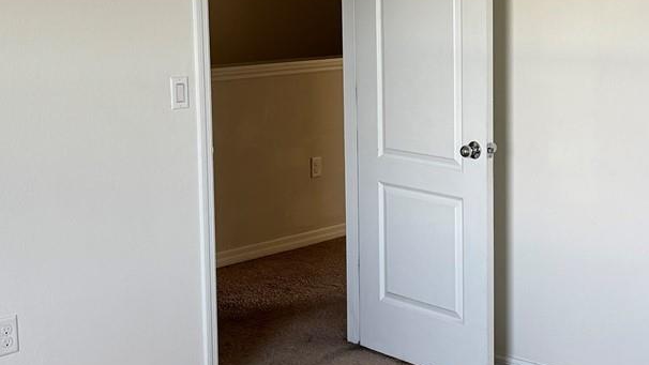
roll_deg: +0.3
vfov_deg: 17.4
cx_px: 480
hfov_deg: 30.1
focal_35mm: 69
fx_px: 1188
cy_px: 96
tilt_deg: -6.5
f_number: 1.78
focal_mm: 6.76
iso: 160
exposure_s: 1/121
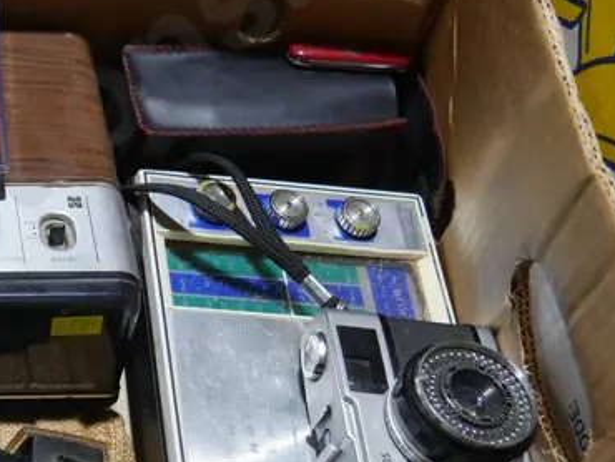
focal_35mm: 83
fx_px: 1476
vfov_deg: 17.8
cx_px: -96
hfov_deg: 22.0
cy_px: 257
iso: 200
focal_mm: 15
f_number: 3.6
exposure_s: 1/60
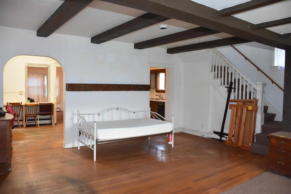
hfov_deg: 67.4
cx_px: 146
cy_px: 97
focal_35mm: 27
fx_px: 218
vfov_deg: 47.9
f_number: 4
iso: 1000
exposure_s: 1/60
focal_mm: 18
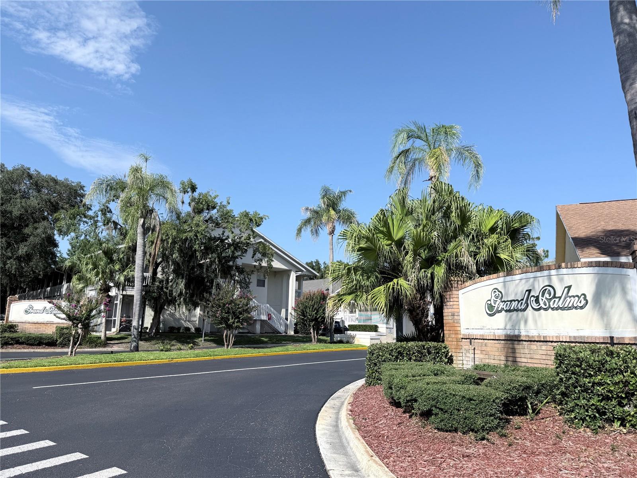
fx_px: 442
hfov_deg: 71.6
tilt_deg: +11.2
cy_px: 239
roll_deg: -1.8
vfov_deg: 56.8
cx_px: 318
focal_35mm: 24
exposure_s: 1/4167
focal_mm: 6.76
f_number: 1.78
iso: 80
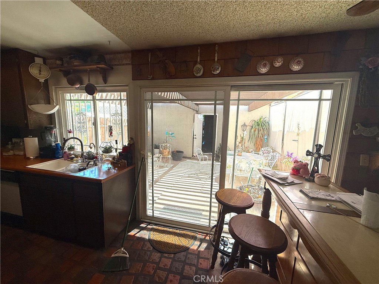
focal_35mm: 14
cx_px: 190
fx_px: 153
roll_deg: -0.9
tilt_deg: -6.0
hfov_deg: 102.1
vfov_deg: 85.7
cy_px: 142
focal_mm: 2.22
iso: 100
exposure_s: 1/120
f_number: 2.2
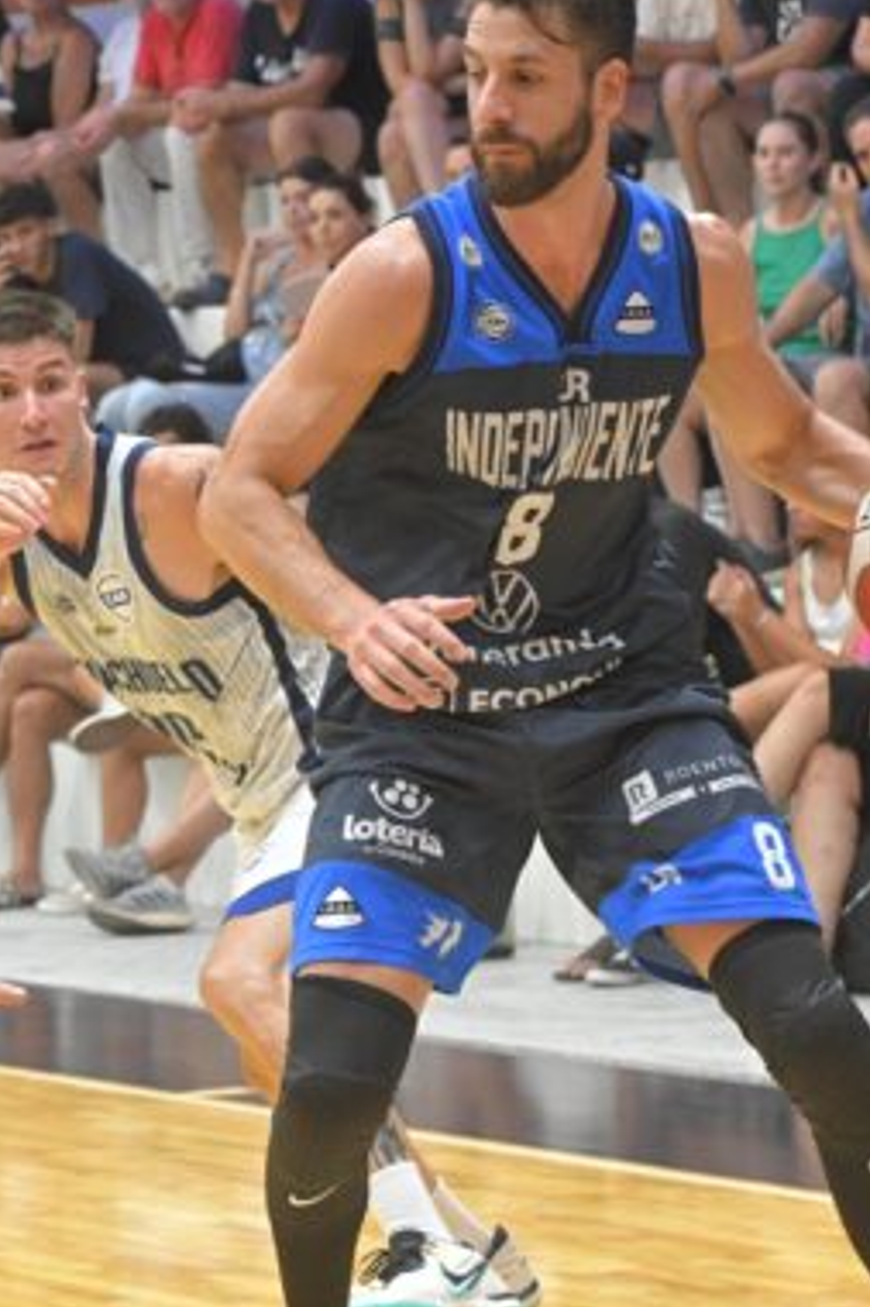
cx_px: 268
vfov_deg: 12.0
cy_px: 705
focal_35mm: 172
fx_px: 6240
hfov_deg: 8.0
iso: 6400
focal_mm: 85
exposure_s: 1/500
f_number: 6.3
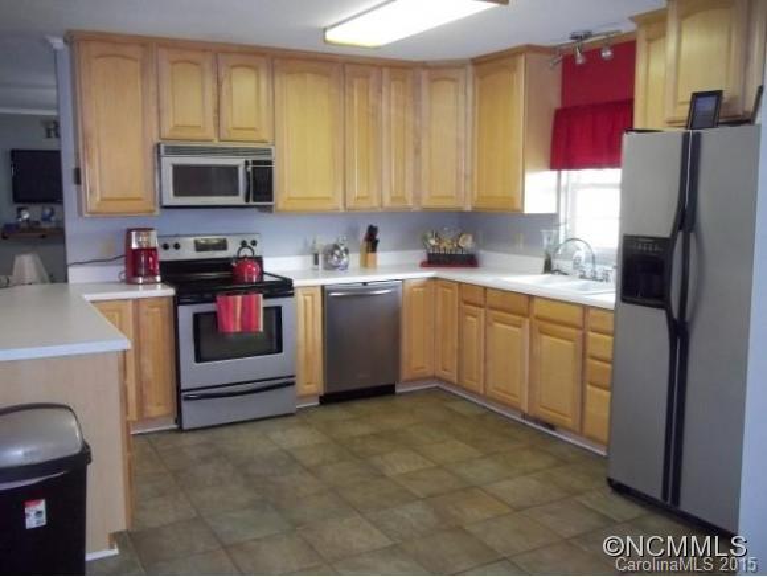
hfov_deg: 56.8
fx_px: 710
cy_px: 288
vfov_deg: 44.2
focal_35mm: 32
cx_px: 384
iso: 250
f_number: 2.9
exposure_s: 1/30
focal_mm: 5.7
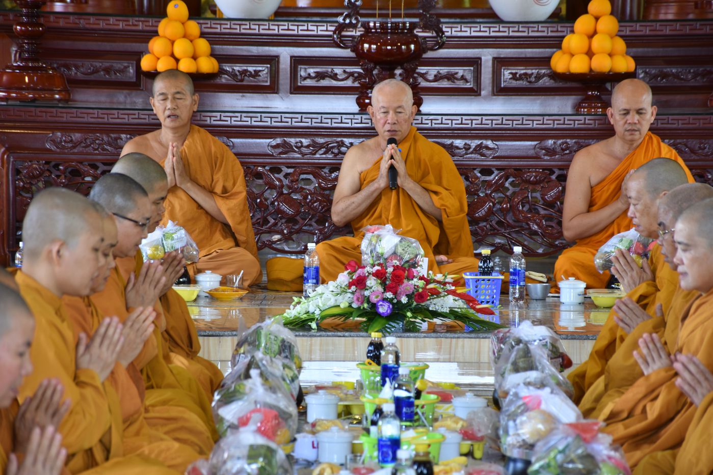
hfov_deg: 10.5
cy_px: 238
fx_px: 3862
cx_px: 356
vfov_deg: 7.0
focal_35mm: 195
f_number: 5.6
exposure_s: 1/10
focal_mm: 130
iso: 100
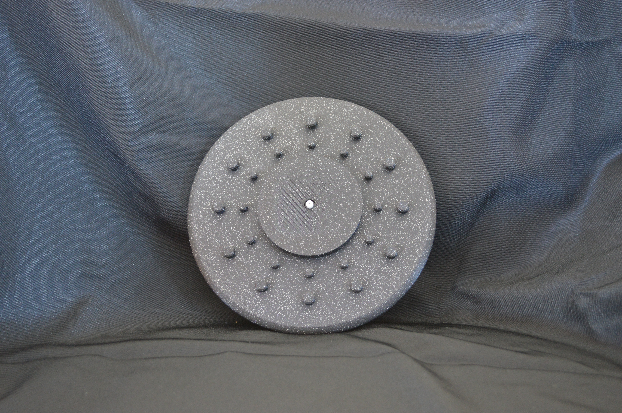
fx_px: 725
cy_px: 206
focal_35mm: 42
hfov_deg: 46.4
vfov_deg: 31.8
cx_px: 311
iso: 800
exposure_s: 1/8
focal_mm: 28
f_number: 4.5
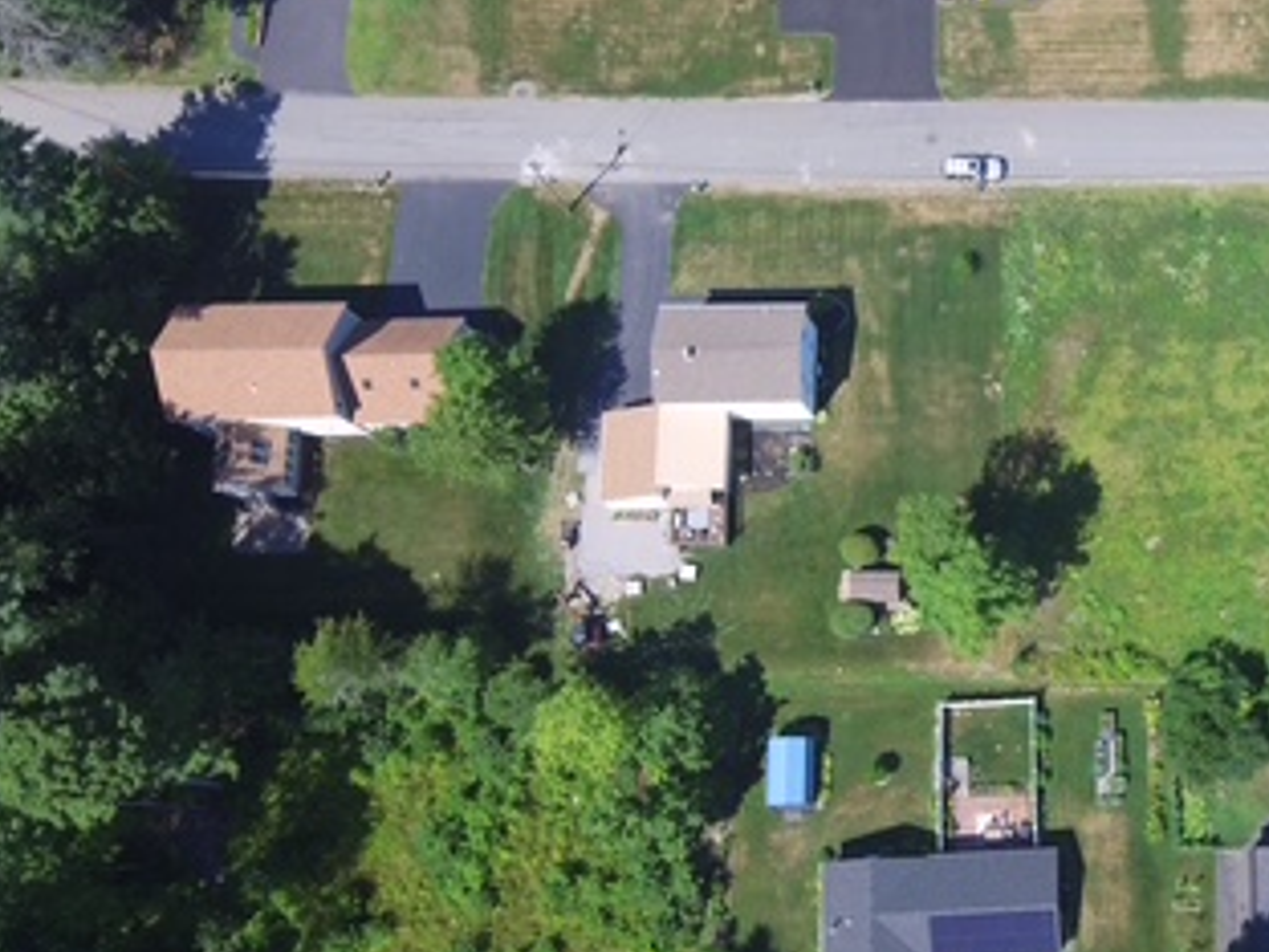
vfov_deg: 35.1
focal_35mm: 41
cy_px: 492
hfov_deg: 41.7
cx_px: 1167
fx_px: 1503
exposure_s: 1/627
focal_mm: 3.61
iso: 100
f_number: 2.8
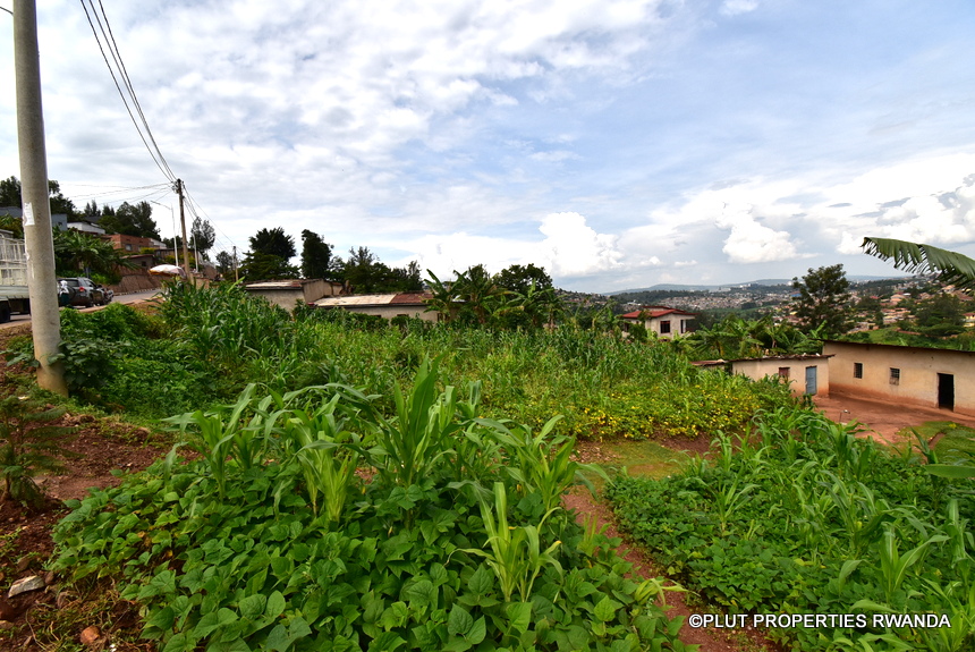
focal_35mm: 15
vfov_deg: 77.4
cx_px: 488
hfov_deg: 100.3
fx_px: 407
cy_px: 326
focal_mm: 10
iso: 250
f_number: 11
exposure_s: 1/500
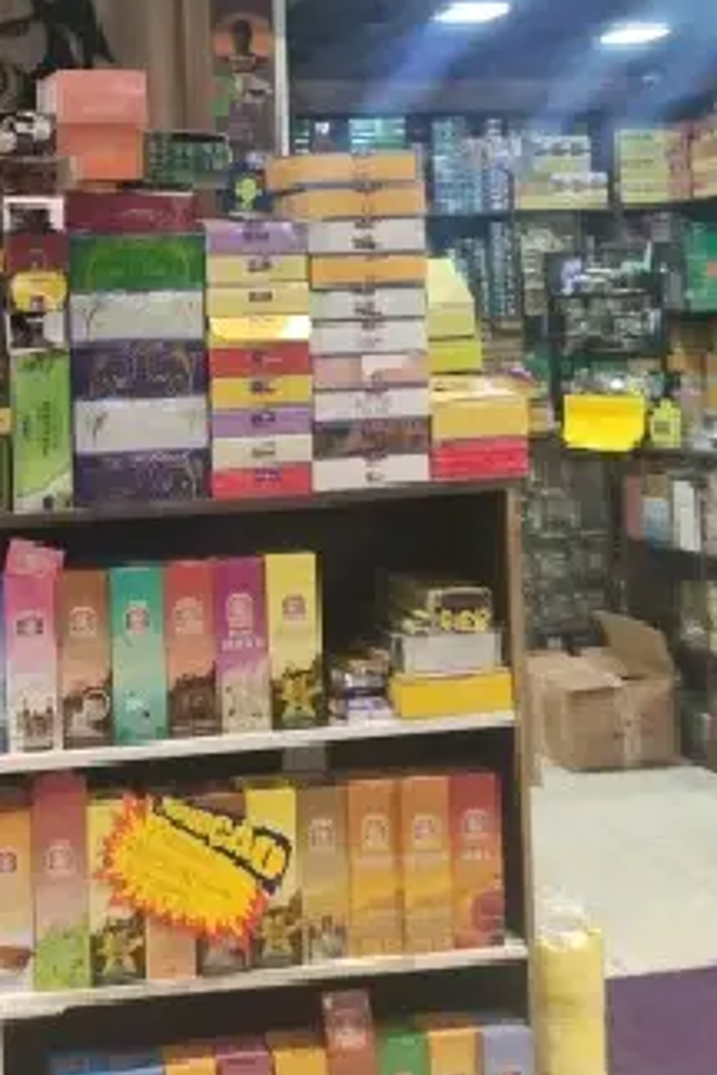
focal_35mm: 50
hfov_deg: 26.3
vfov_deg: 38.6
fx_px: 1494
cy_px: 275
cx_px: 100
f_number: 1.75
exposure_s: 1/30
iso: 379
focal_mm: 4.77
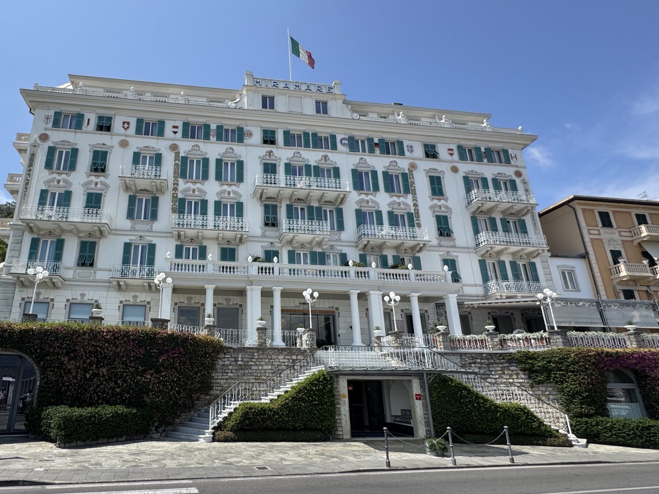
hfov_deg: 79.9
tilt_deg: +17.6
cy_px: 272
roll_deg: -1.1
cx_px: 238
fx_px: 381
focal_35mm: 20
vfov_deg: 65.8
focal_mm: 2.22
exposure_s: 1/1709
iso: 50
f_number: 2.2
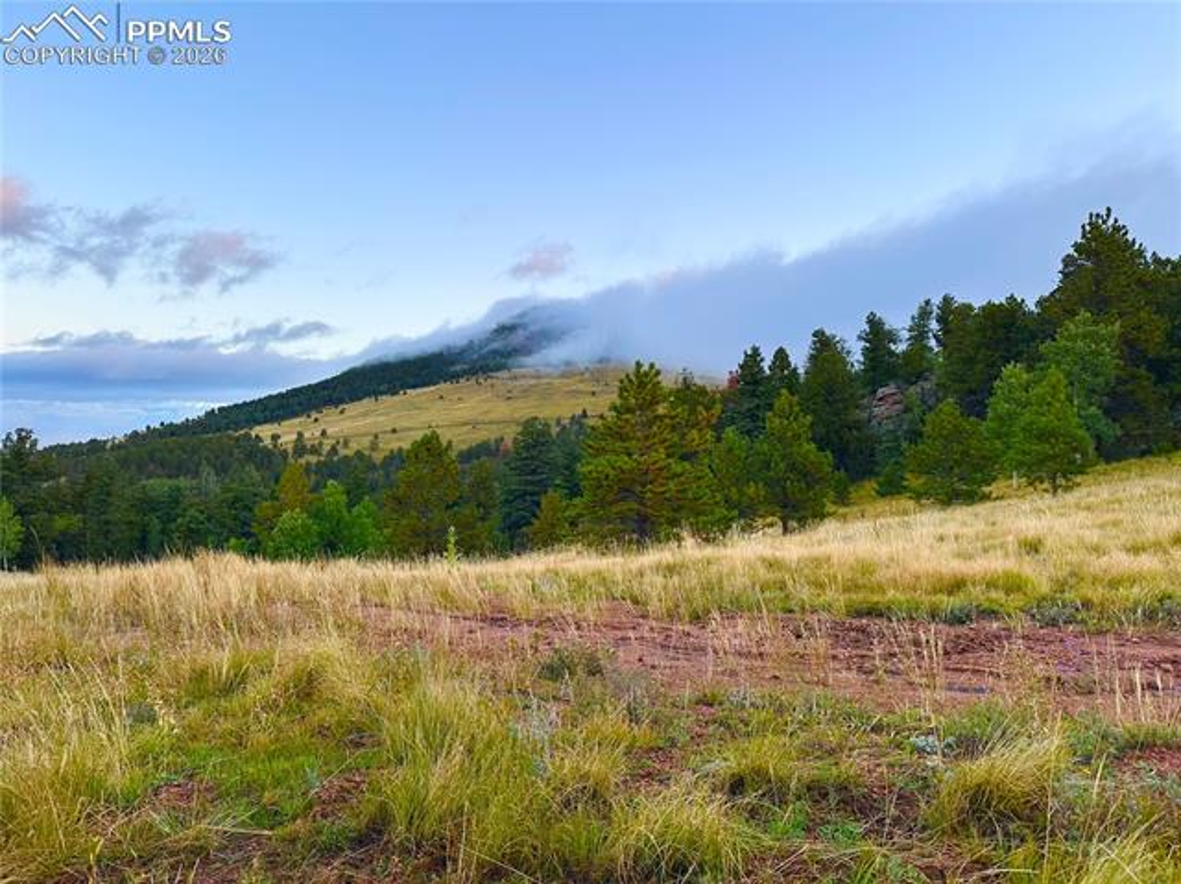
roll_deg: -0.8
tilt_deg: +2.0
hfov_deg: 71.6
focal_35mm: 24
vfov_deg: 56.8
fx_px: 818
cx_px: 590
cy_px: 442
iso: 64
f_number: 1.78
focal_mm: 6.86
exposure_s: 1/141
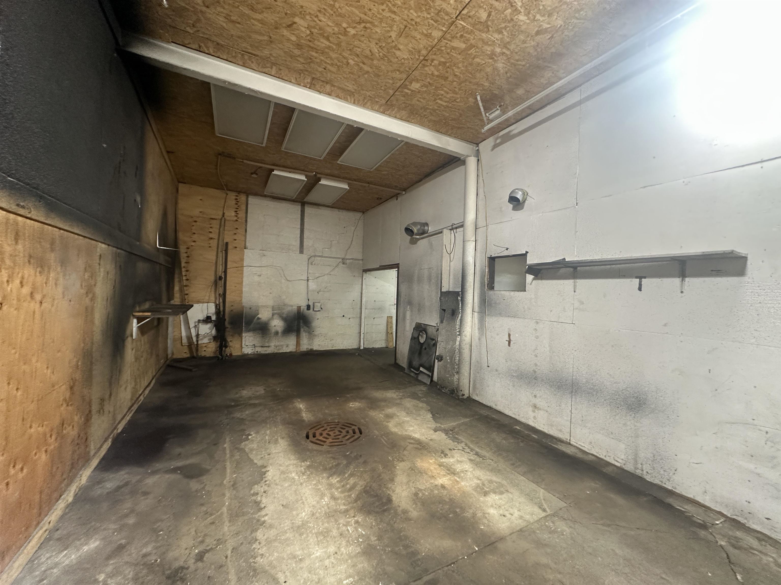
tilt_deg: +1.8
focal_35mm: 14
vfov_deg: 85.7
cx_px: 390
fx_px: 316
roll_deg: -2.4
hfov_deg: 102.1
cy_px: 292
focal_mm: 2.22
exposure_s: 1/60
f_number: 2.2
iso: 200
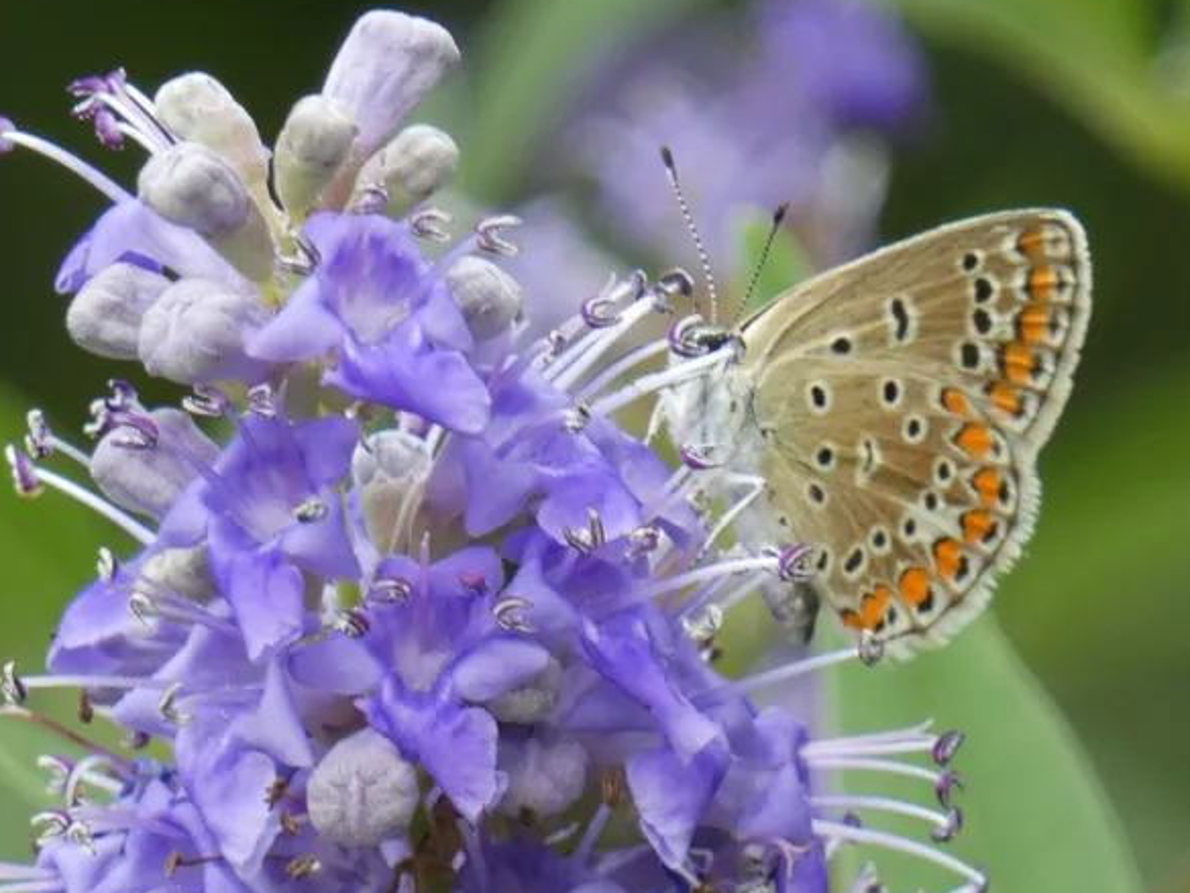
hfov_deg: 3.7
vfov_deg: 2.8
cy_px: 461
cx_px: 615
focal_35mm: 530
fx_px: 18220
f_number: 5.6
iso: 160
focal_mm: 86.7
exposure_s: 1/100
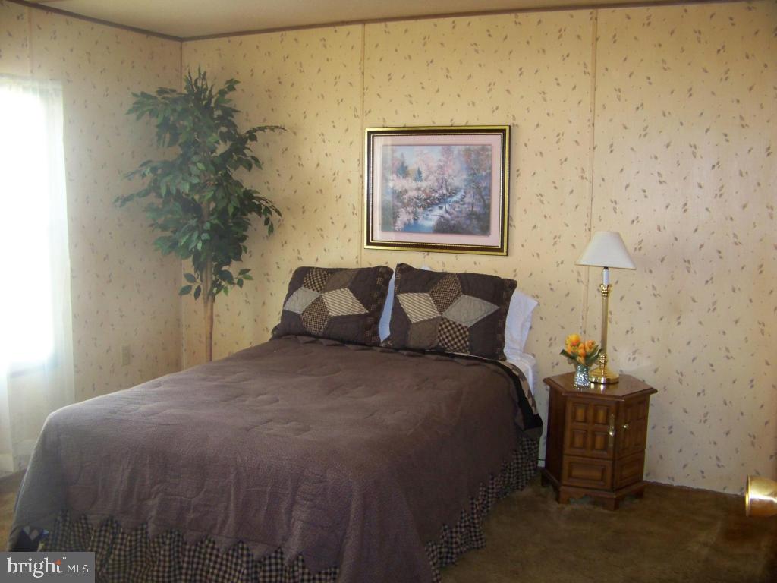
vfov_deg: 39.7
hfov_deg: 51.4
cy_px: 292
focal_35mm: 36
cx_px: 388
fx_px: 808
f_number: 2.8
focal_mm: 5.85
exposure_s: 1/30
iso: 200
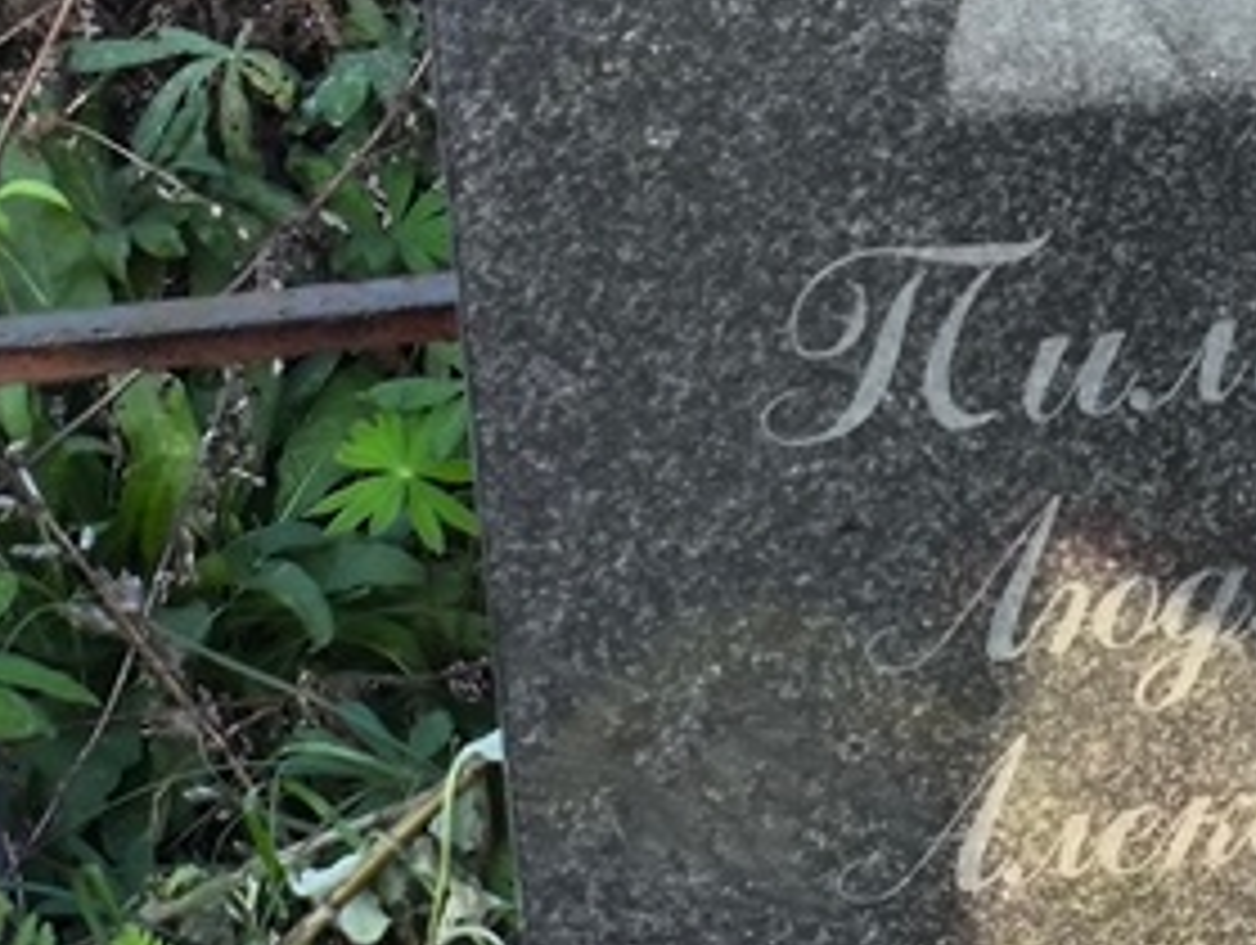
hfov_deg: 13.7
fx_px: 5195
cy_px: 878
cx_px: 1033
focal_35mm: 143
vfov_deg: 10.3
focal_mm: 4.71
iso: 50
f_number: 1.7
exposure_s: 1/213
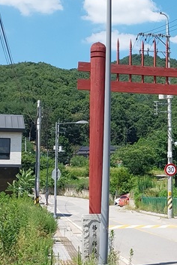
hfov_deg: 23.4
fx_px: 376
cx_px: 232
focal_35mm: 51
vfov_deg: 38.9
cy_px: 133
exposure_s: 1/643
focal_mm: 4
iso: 20
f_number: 1.8
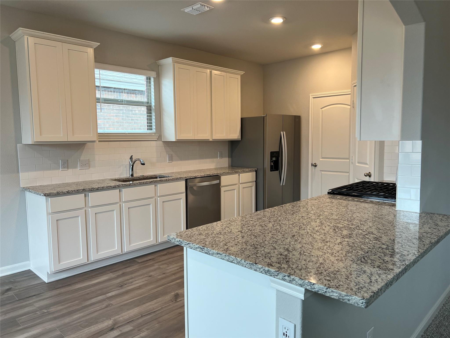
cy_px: 169
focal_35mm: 26
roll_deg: +1.1
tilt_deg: -6.1
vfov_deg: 53.1
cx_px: 225
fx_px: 338
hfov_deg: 67.3
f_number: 1.5
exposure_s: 1/120
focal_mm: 5.7
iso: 80
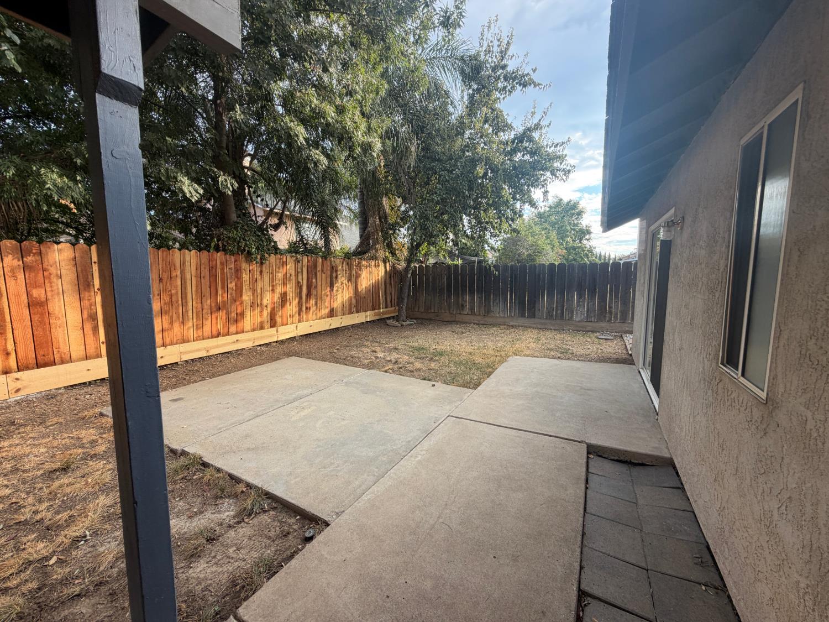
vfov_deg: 85.7
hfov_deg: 102.1
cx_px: 414
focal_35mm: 14
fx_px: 335
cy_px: 311
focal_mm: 2.22
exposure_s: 1/127
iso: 40
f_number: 2.2
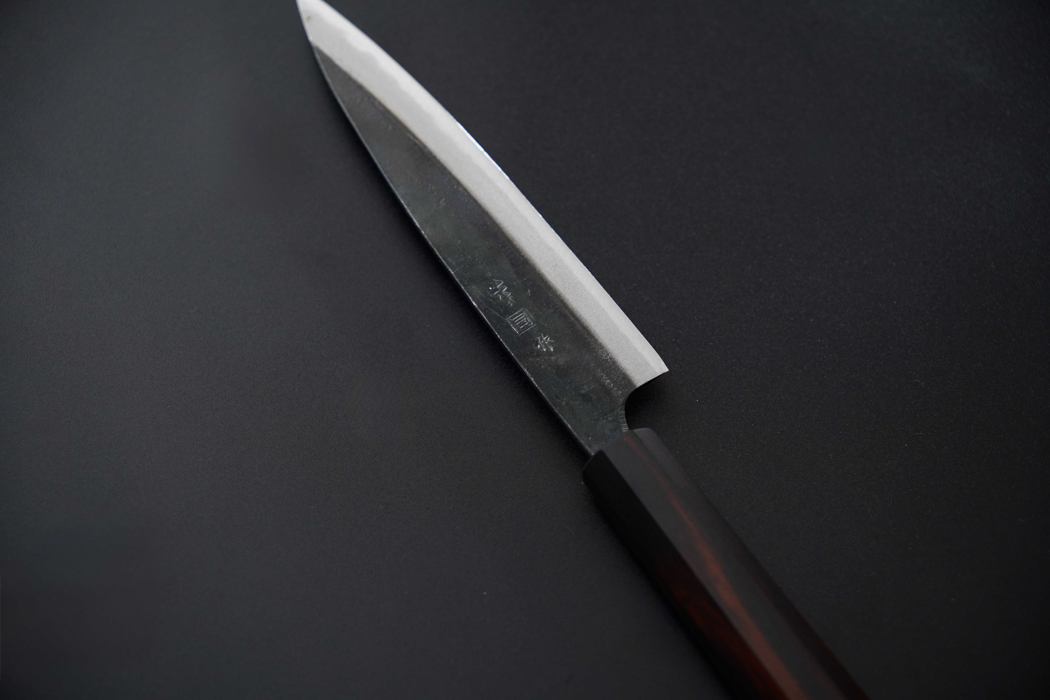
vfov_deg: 21.7
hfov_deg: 32.0
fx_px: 1829
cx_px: 525
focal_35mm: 63
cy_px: 350
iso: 320
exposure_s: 1/160
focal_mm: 41.8
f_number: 3.5
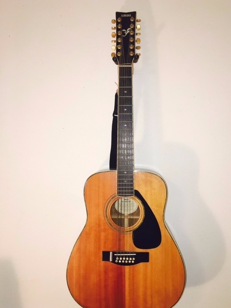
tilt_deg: -5.7
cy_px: 153
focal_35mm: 31
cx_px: 123
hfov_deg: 45.4
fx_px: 276
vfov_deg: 58.4
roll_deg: -1.6
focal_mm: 4.15
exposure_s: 1/30
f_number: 2.2
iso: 64
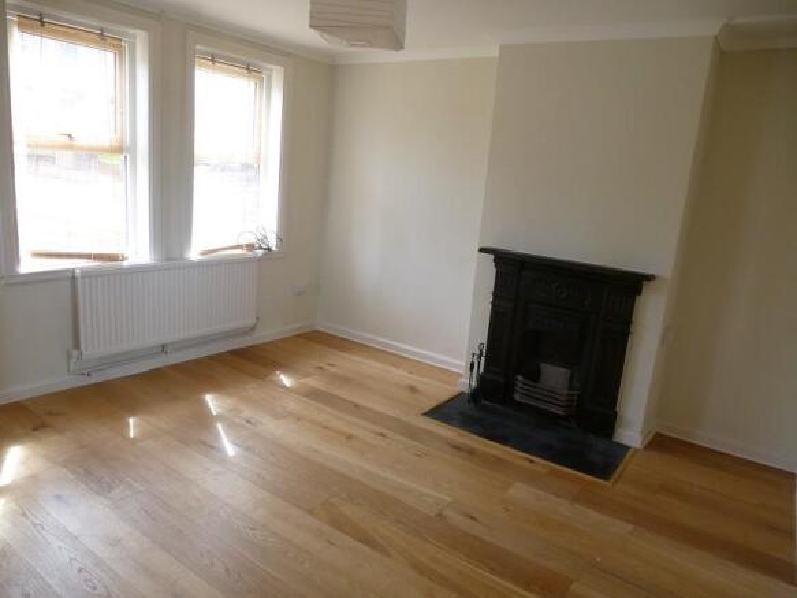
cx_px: 398
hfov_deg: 71.6
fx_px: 552
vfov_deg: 56.8
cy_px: 299
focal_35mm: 24
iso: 250
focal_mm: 4.3
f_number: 3.3
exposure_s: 1/60
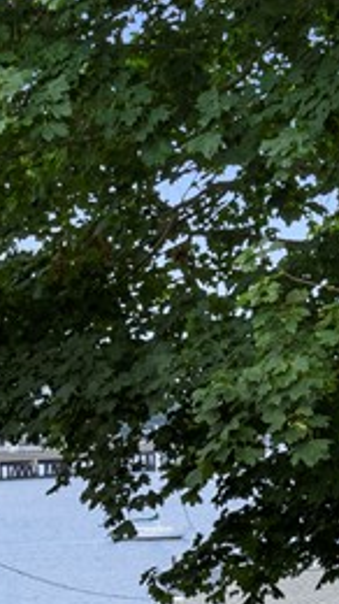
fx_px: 2096
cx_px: 590
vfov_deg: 16.2
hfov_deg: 8.9
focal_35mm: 131
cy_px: 560
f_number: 7.1
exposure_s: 1/500
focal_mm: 30
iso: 1250
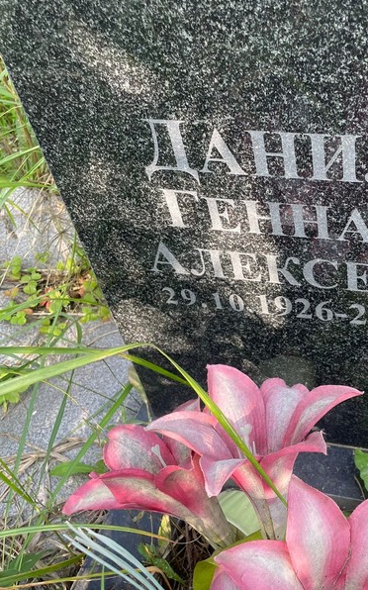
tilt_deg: -43.0
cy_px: 294
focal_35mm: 37
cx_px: 304
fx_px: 594
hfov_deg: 33.2
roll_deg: +6.3
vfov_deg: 52.8
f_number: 1.6
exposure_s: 1/214
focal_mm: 4.2
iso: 32
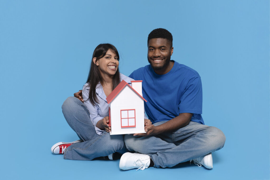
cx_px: 135
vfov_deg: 27.0
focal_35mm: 50
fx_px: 375
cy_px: 90
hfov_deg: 39.6
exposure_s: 1/250
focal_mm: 50
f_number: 3.5
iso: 250
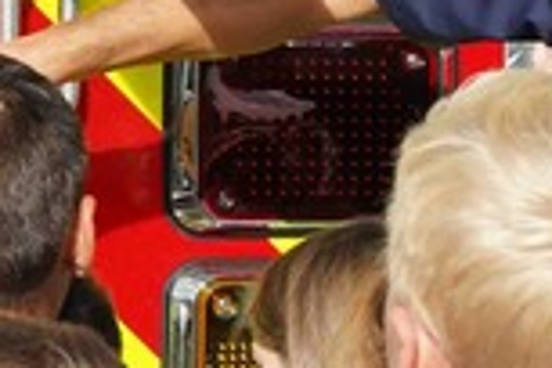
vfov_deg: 5.5
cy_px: 124
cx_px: 1035
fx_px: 3802
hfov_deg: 8.0
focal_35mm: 248
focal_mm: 37
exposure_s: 1/1600
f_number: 6.3
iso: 400
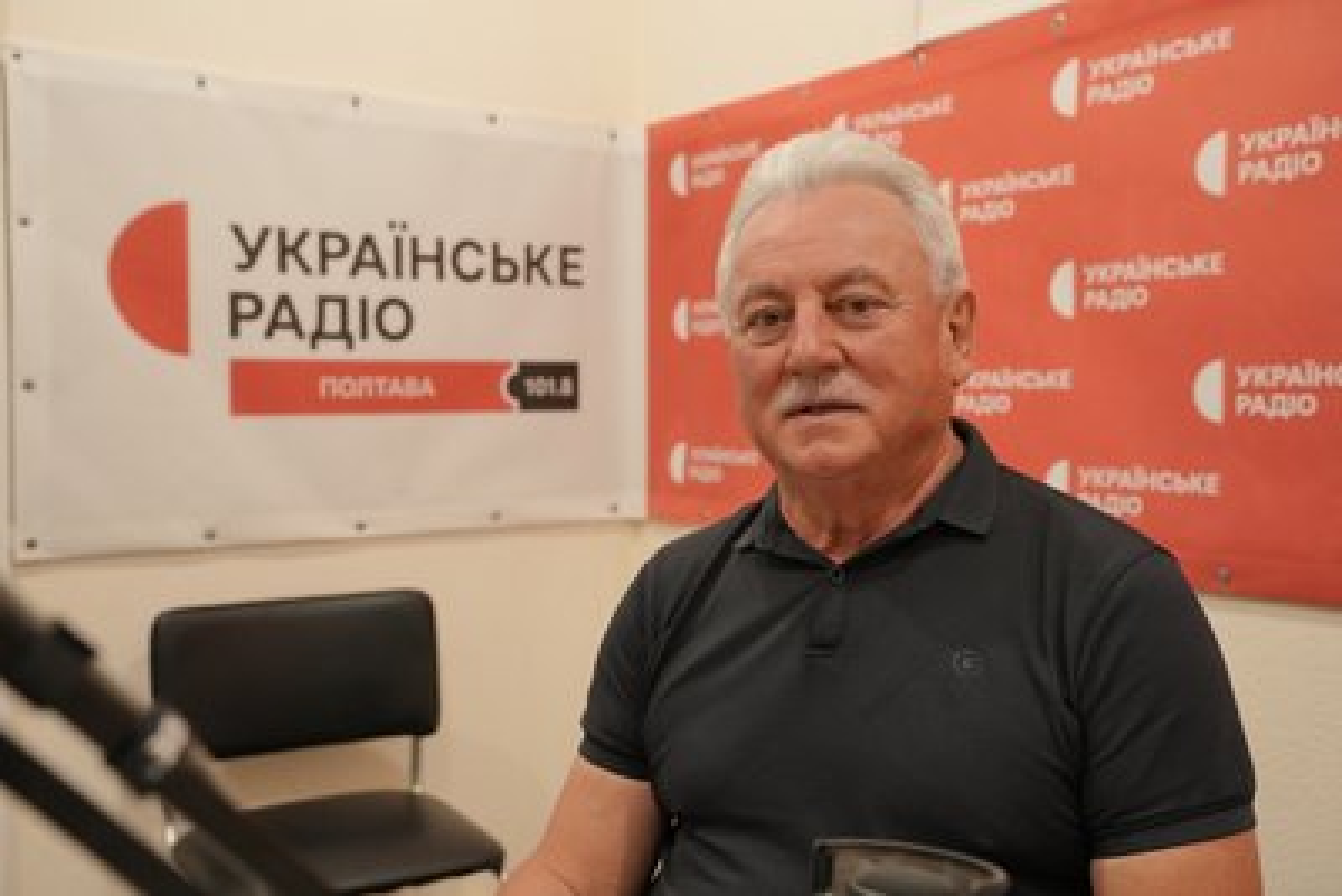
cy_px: 448
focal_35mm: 37
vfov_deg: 36.0
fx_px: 1380
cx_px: 671
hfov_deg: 51.9
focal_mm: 37
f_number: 4
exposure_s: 1/250
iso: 4000
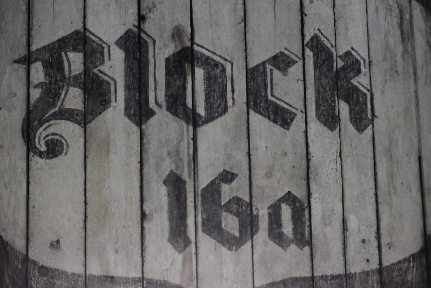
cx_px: 216
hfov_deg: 19.5
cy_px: 144
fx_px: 1257
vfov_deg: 13.0
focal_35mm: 105
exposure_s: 1/60
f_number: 4.2
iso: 12800
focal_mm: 70
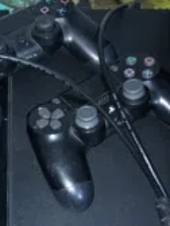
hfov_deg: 16.7
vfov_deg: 21.9
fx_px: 576
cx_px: 49
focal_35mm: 88
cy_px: 186
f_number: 1.8
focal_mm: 4.75
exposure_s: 1/33.3
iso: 859
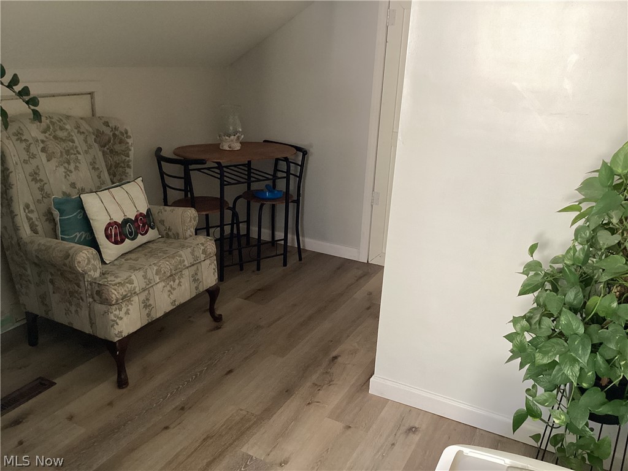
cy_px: 236
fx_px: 562
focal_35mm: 31
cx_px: 314
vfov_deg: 45.4
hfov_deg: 58.4
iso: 200
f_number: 2.4
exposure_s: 1/50
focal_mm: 3.3
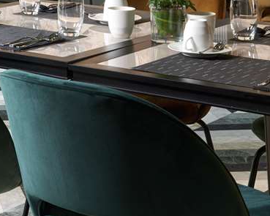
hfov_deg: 14.6
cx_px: -92
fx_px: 1007
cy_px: -140
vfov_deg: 11.6
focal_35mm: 126
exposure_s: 1/2
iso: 200
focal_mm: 33
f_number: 14
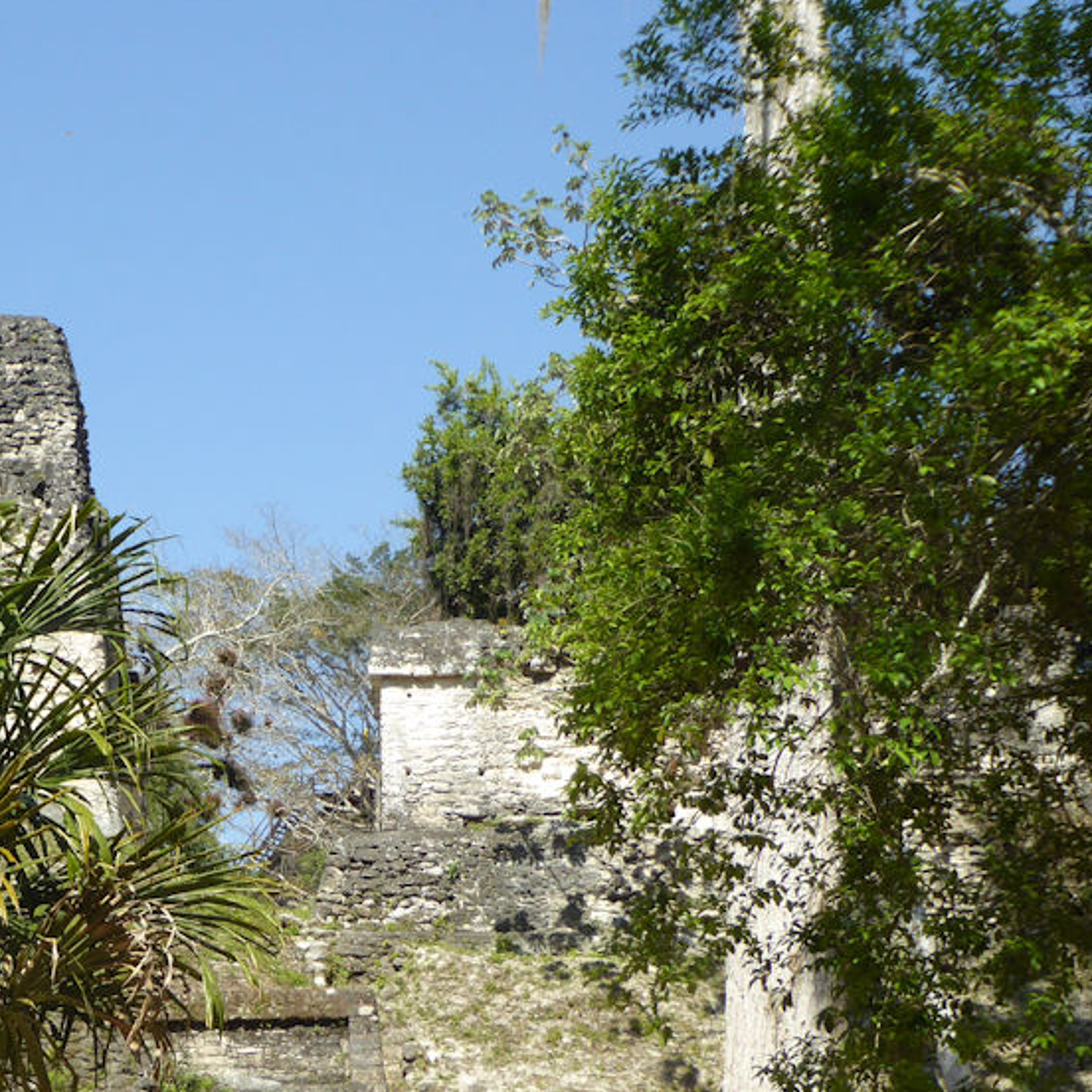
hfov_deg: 17.8
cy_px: 876
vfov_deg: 17.9
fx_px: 3426
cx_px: 105
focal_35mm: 96
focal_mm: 9
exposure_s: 1/500
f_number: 4.1
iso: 100
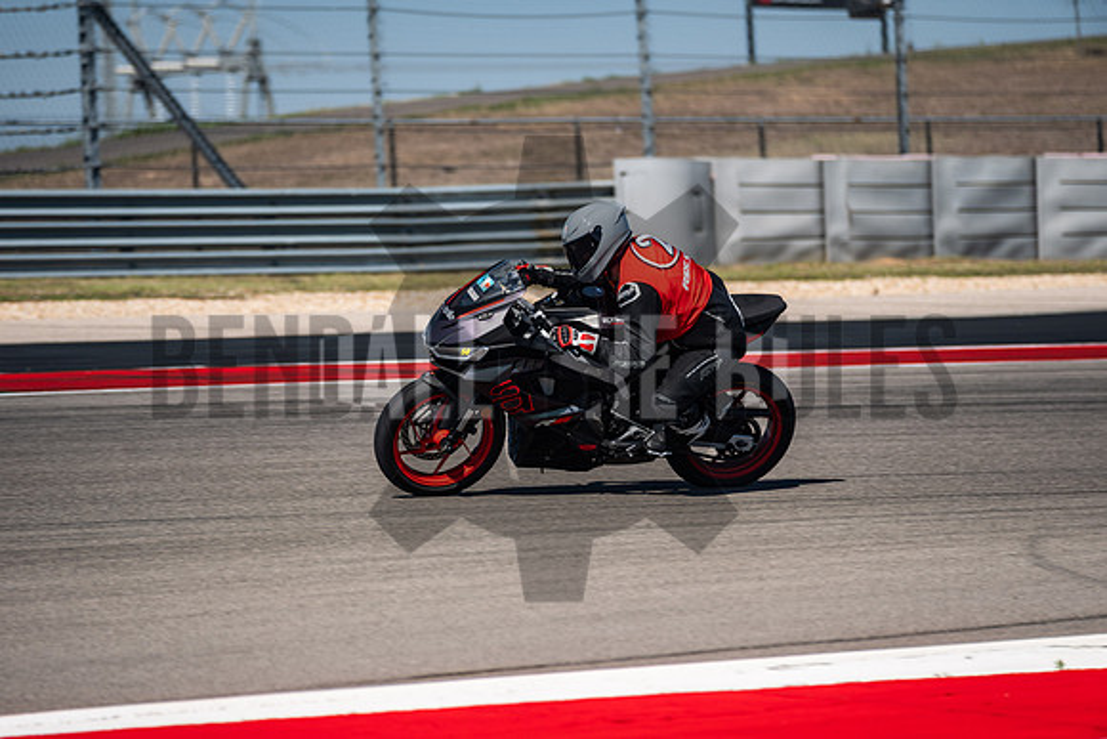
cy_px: 370
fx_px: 6459
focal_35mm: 210
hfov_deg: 9.8
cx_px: 554
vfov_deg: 6.5
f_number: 2.8
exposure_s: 1/1000
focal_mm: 140
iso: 160
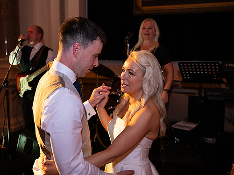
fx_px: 263
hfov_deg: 47.9
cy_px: 88
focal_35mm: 39
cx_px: 110
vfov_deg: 36.8
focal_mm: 35
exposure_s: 1/160
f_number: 3.5
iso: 1250
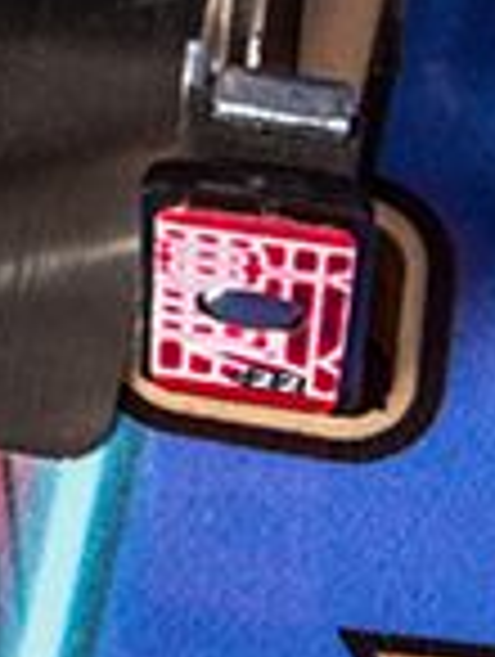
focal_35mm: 213
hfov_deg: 6.7
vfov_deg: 8.8
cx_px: -574
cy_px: -576
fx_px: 4049
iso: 100
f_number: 10
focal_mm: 14
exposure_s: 1/125
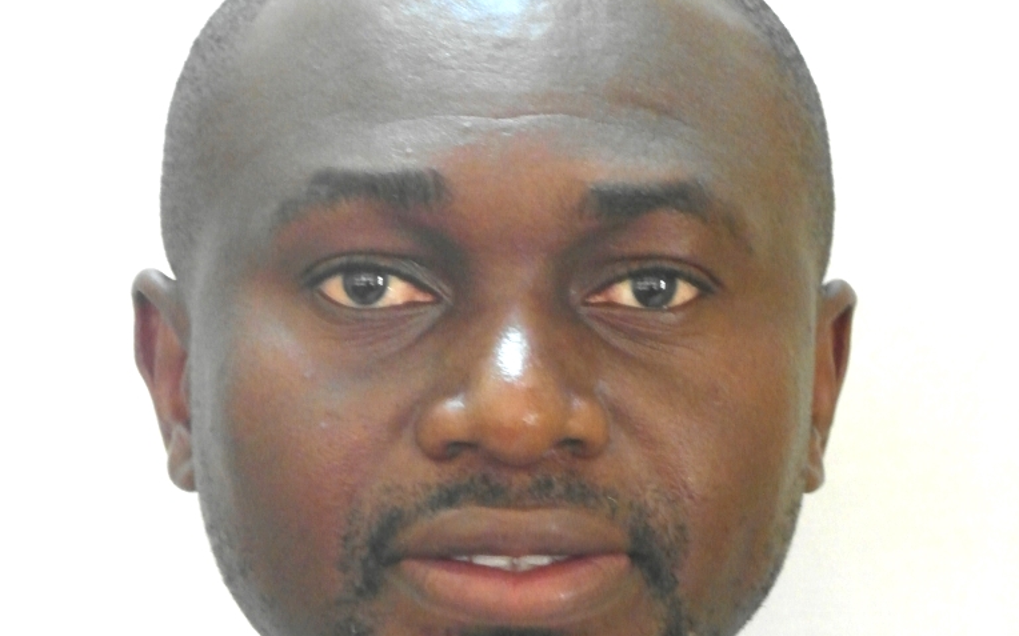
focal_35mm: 162
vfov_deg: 8.1
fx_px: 4498
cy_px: 420
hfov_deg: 12.9
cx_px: 511
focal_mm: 20.3
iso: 800
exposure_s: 1/10
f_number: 4
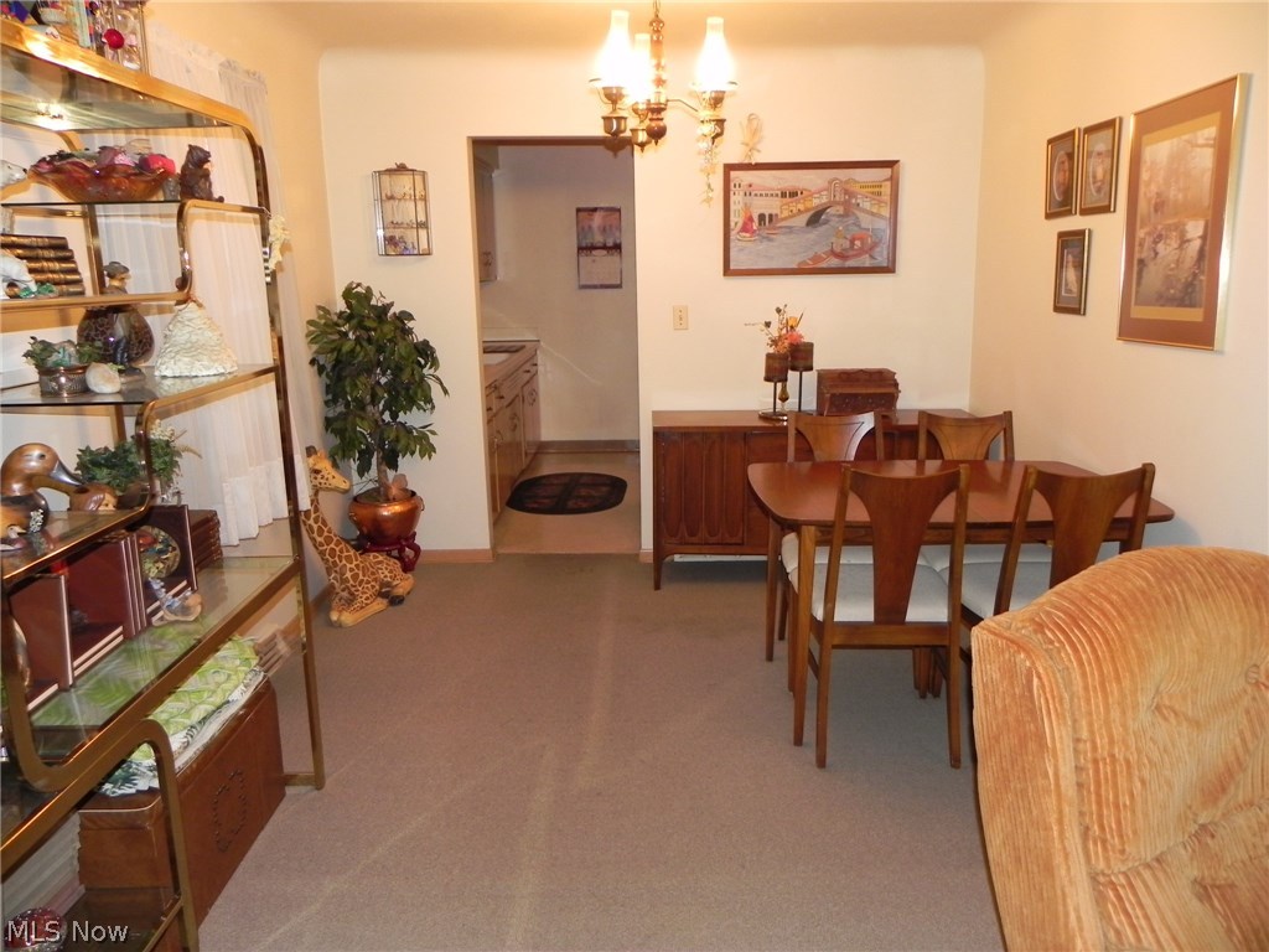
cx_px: 634
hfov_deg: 67.3
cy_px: 476
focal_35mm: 26
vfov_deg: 53.1
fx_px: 953
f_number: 2.8
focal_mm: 4.6
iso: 200
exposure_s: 1/30
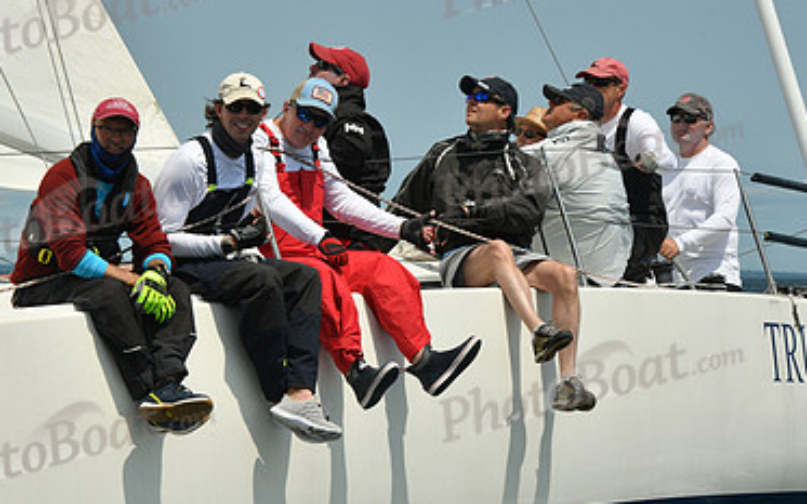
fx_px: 4882
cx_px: 329
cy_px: 304
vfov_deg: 5.9
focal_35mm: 222
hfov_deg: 9.4
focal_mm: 140
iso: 320
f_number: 13
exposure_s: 1/1000
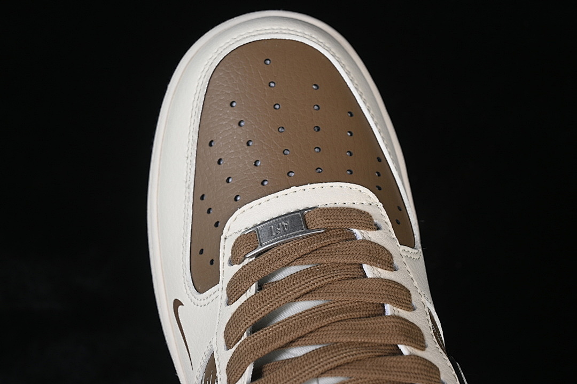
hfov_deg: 27.0
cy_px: 192
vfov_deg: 18.2
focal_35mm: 75
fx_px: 1202
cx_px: 288
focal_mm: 50
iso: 160
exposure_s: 1/80
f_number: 7.1
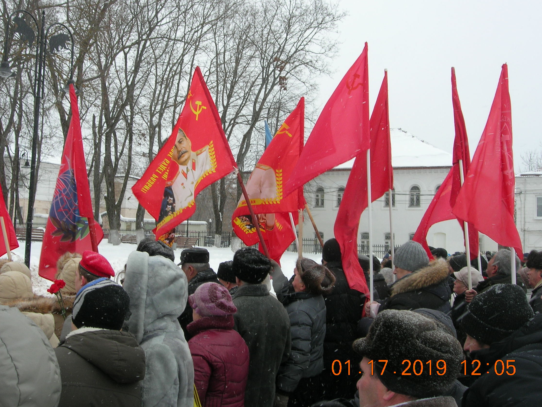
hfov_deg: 42.9
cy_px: 181
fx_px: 689
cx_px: 241
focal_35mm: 44
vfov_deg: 32.8
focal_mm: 7.8
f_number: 4.8
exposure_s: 1/115
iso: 64
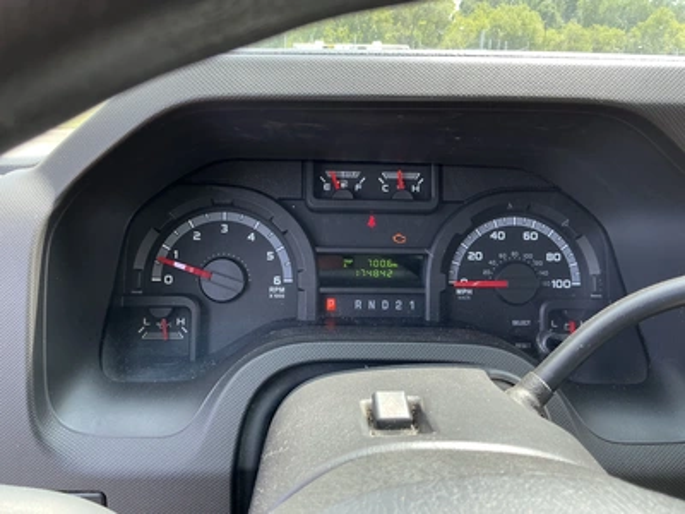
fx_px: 554
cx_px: 342
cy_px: 257
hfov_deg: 63.4
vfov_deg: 49.7
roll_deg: -1.2
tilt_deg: -18.5
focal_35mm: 28
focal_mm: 3
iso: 32
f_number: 1.8
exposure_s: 1/122
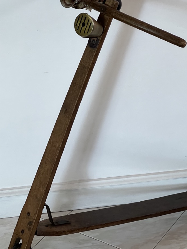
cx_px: 110
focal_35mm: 107
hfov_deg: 13.8
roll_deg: -4.5
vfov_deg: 18.4
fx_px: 771
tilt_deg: -28.6
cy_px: 141
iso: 400
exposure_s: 1/60
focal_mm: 9
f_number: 2.8
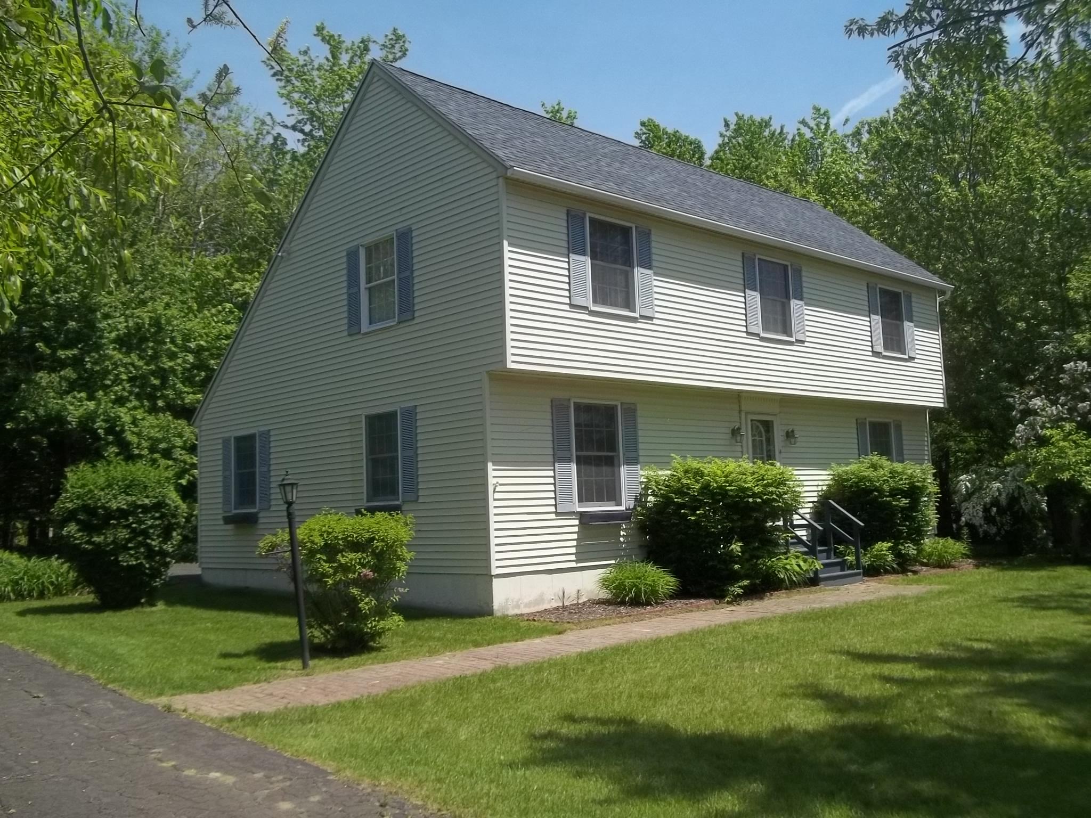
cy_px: 409
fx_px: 1009
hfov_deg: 56.8
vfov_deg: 44.2
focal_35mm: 32
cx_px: 546
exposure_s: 1/160
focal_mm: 5.7
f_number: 8.8
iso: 64
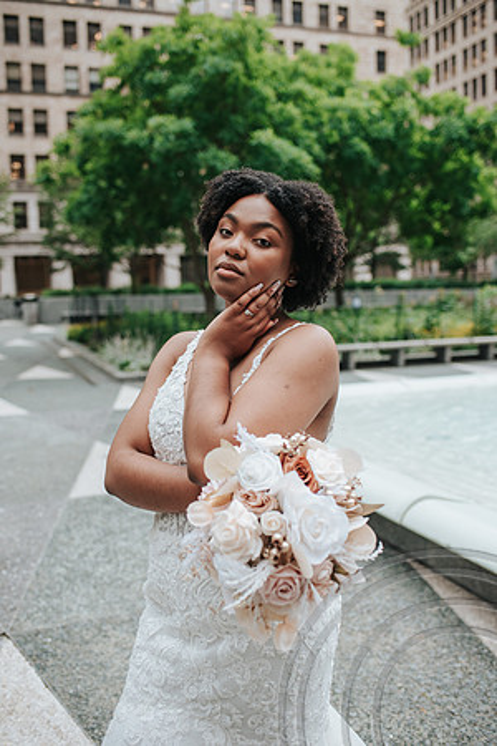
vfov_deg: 54.4
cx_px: 248
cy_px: 373
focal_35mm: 35
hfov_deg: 37.9
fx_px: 725
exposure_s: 1/1250
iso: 1000
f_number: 2.8
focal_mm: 35
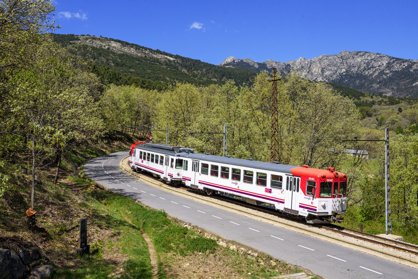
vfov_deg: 35.1
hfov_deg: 50.7
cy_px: 140
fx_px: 441
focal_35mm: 38
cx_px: 209
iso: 200
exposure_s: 1/800
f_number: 8
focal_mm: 38
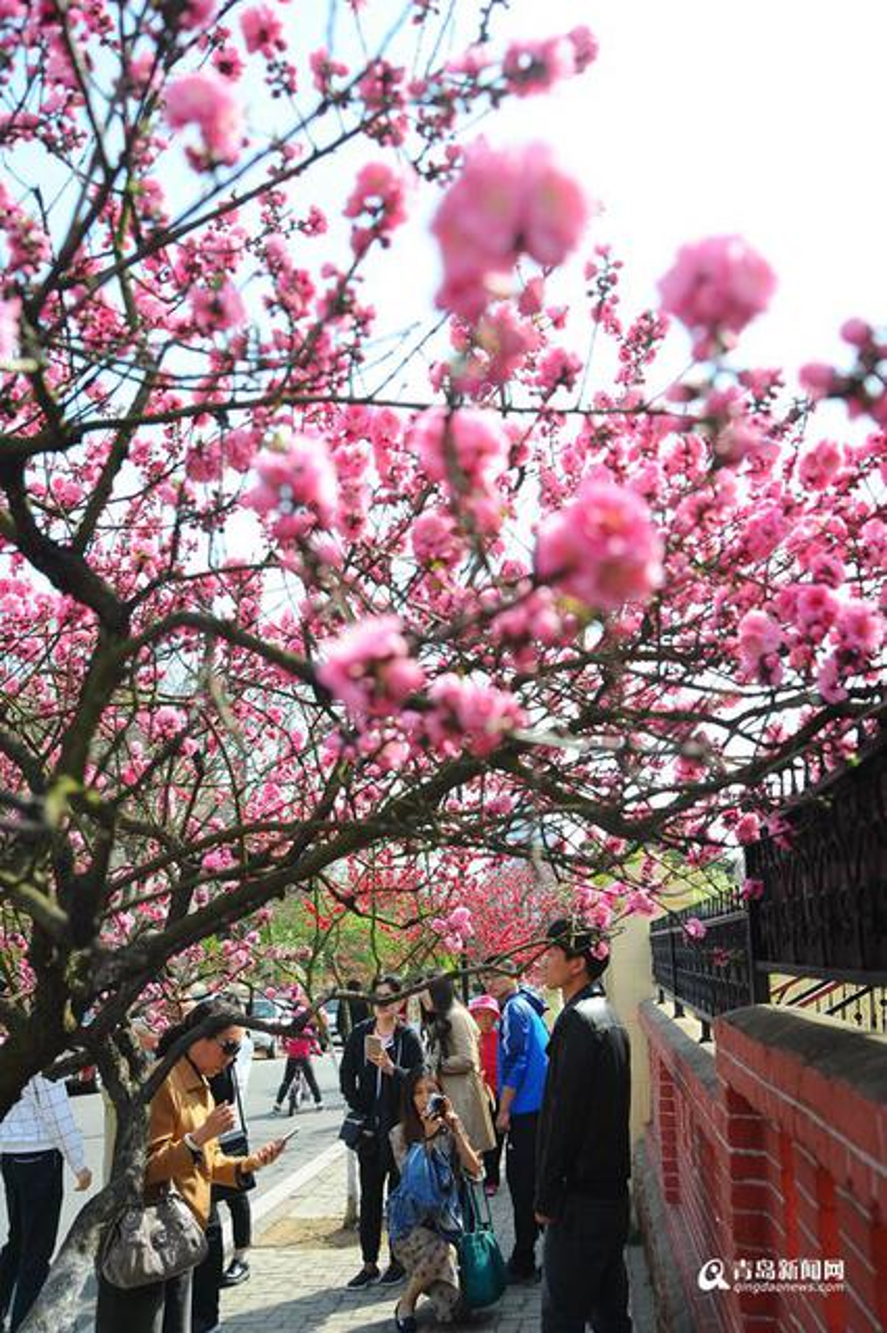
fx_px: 1258
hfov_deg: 38.8
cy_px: 666
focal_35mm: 34
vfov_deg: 55.8
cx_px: 444
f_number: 5
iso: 200
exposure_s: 1/500
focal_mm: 34
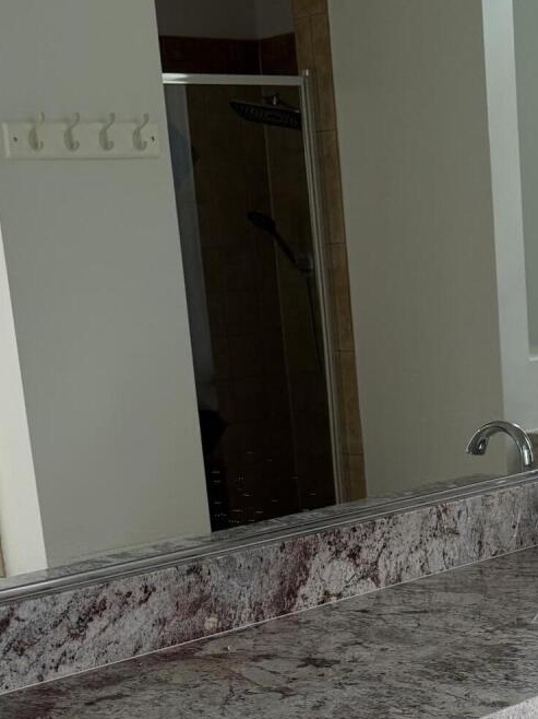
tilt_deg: -14.9
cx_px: 435
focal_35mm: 73
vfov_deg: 26.0
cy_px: 611
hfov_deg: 19.9
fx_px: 1514
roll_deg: +3.7
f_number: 1.78
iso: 125
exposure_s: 1/121
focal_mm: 6.76
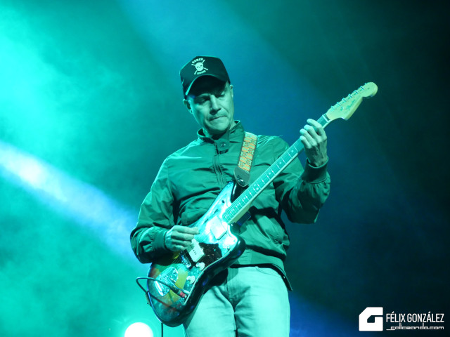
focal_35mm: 122
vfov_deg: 12.1
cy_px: 168
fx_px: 1586
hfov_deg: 16.1
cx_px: 225
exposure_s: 1/80
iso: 2500
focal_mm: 61
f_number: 4.2
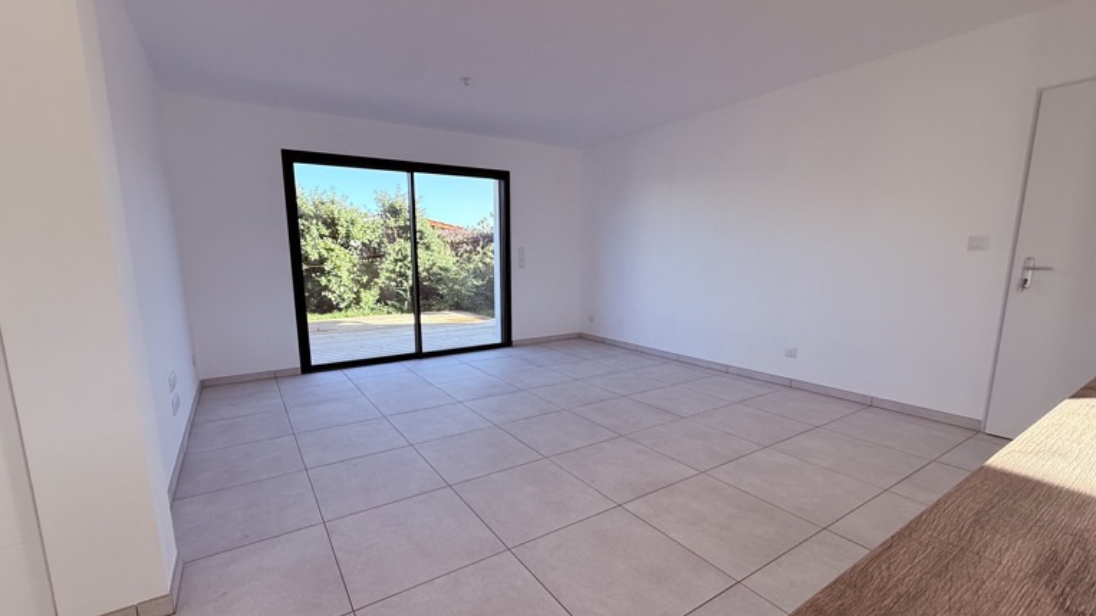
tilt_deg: -9.8
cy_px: 330
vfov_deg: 67.0
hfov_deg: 99.3
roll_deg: +0.4
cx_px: 524
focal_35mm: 16
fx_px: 465
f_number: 2.2
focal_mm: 2.22
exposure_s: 1/224
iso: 64
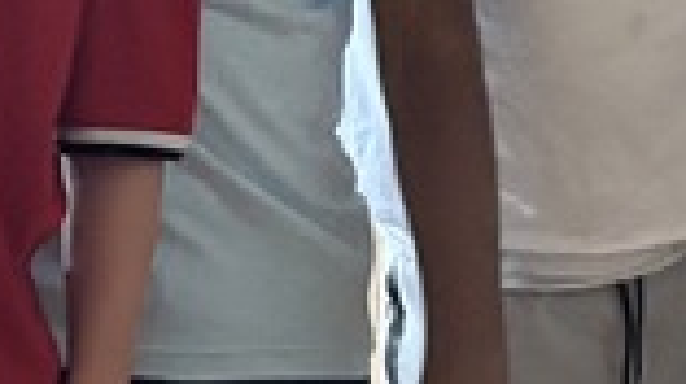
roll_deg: -1.7
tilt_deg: -4.3
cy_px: 244
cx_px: 4
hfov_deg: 11.5
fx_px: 3362
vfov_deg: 6.5
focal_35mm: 185
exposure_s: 1/30
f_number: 1.6
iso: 640
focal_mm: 5.96
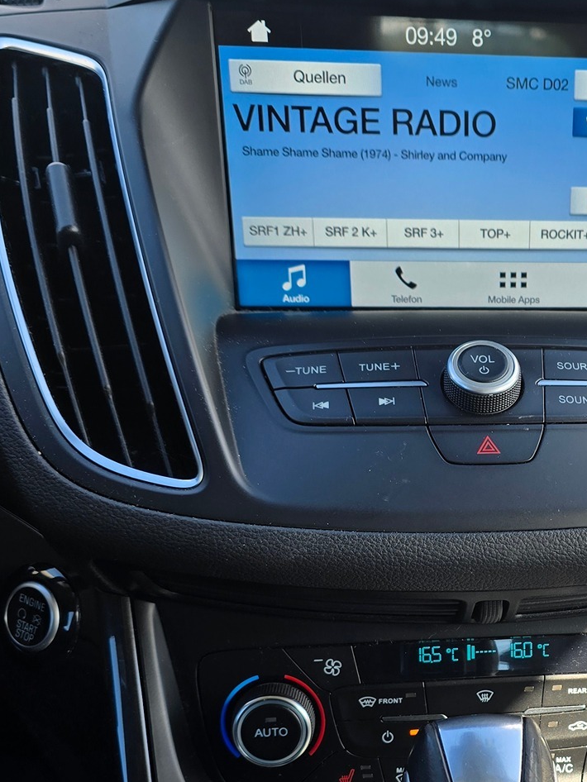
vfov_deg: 38.3
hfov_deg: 28.2
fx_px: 1107
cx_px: 558
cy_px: 539
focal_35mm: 49
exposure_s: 1/180
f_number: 1.7
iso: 16
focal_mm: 6.3
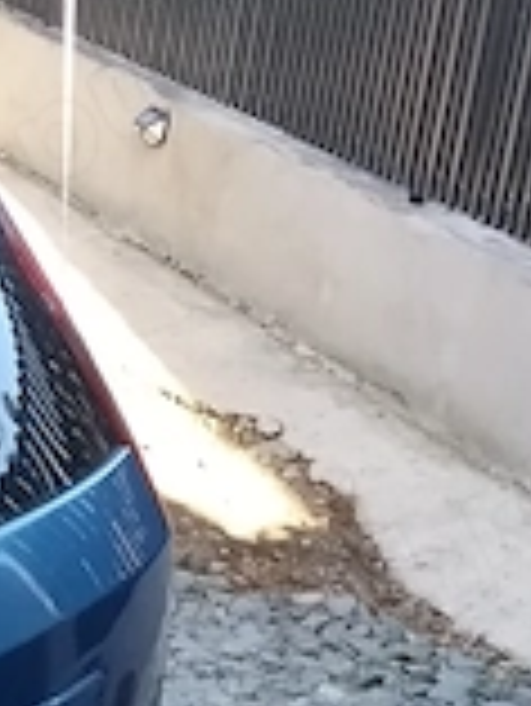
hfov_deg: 9.2
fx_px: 3023
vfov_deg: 13.0
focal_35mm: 148
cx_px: -648
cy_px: 805
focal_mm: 4.22
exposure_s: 1/124
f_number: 1.8
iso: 50
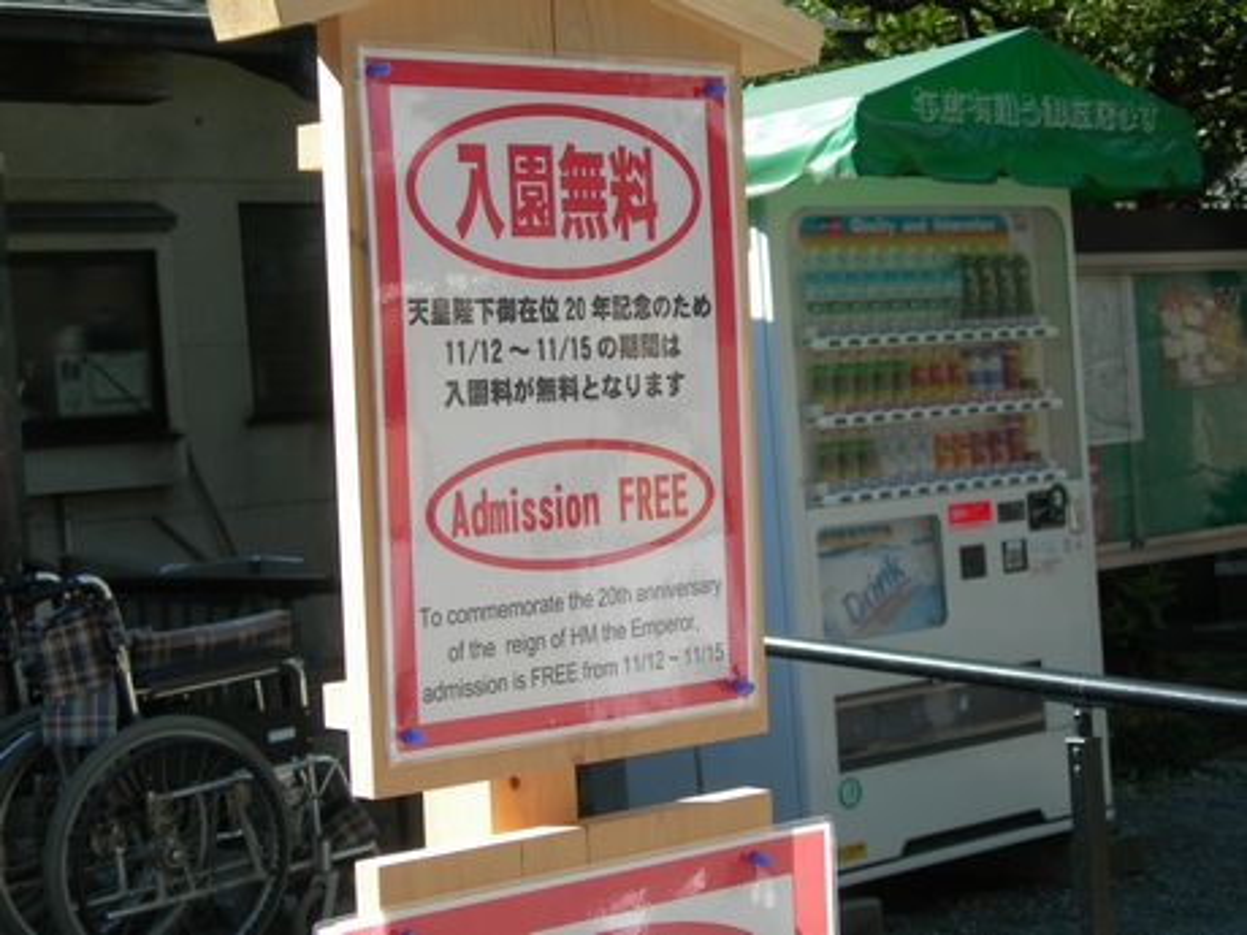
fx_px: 2594
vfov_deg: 20.4
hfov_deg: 27.0
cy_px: 468
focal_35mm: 72
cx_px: 624
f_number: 3.7
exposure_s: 1/222
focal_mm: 14.9
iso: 50
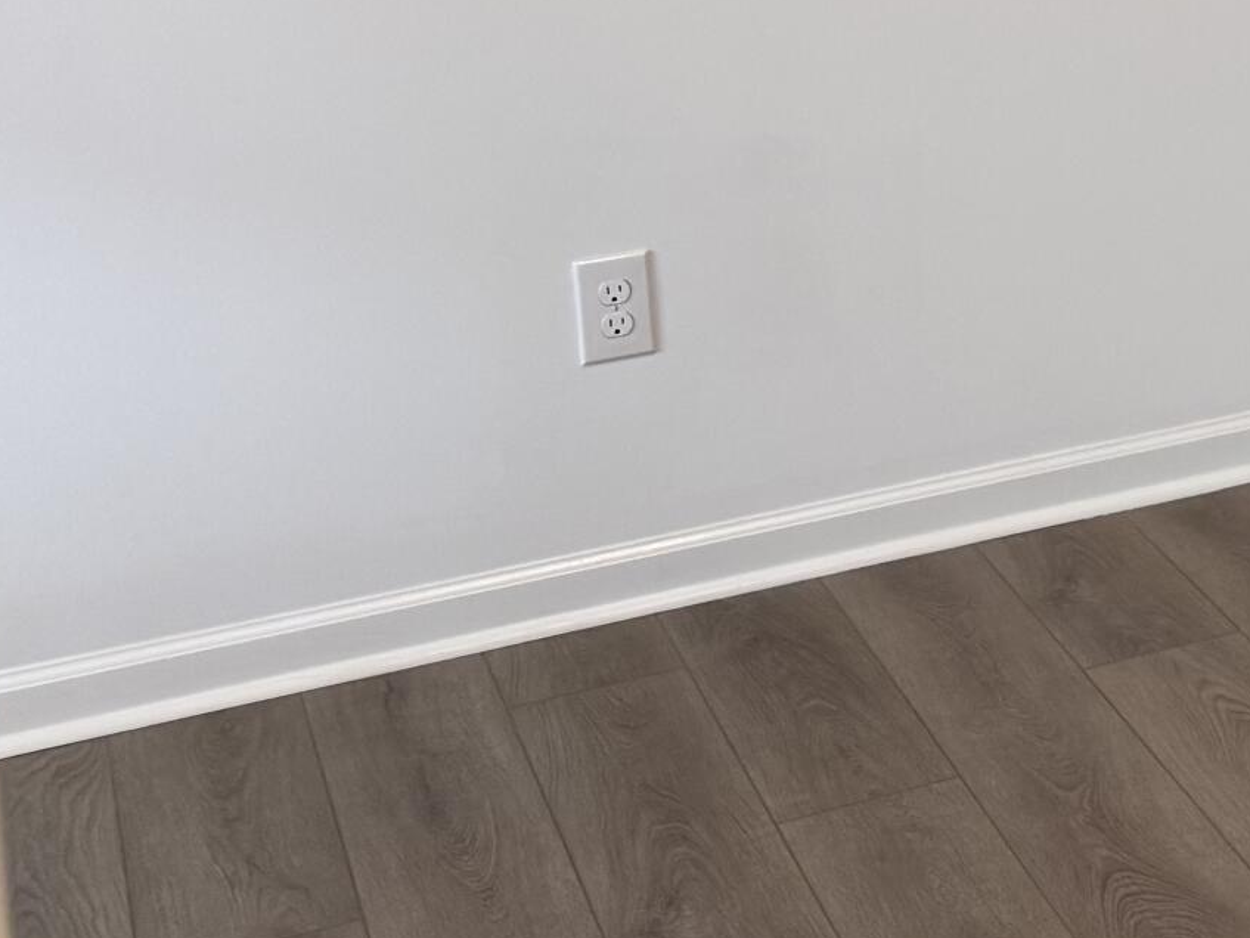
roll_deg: +0.0
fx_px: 3069
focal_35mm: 85
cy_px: -287
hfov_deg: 18.4
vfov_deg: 16.4
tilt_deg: -6.5
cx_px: 2197
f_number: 1.78
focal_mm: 6.76
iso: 160
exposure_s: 1/120
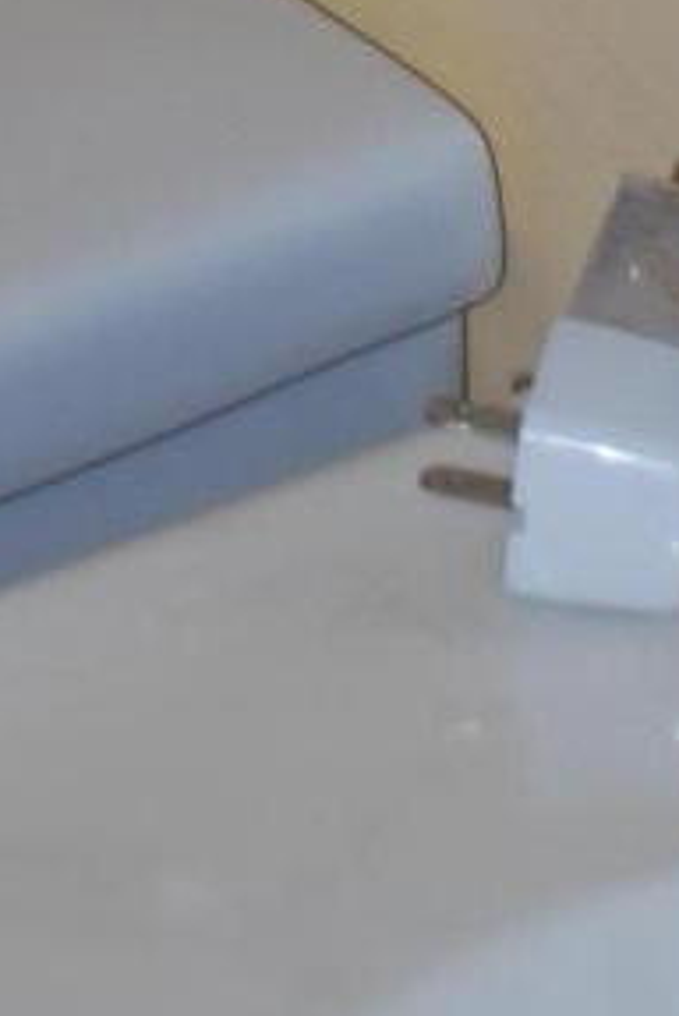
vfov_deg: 7.1
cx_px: -753
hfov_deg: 5.0
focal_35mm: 272
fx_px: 7676
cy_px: -1412
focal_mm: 26
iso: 200
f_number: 4.5
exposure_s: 1/60
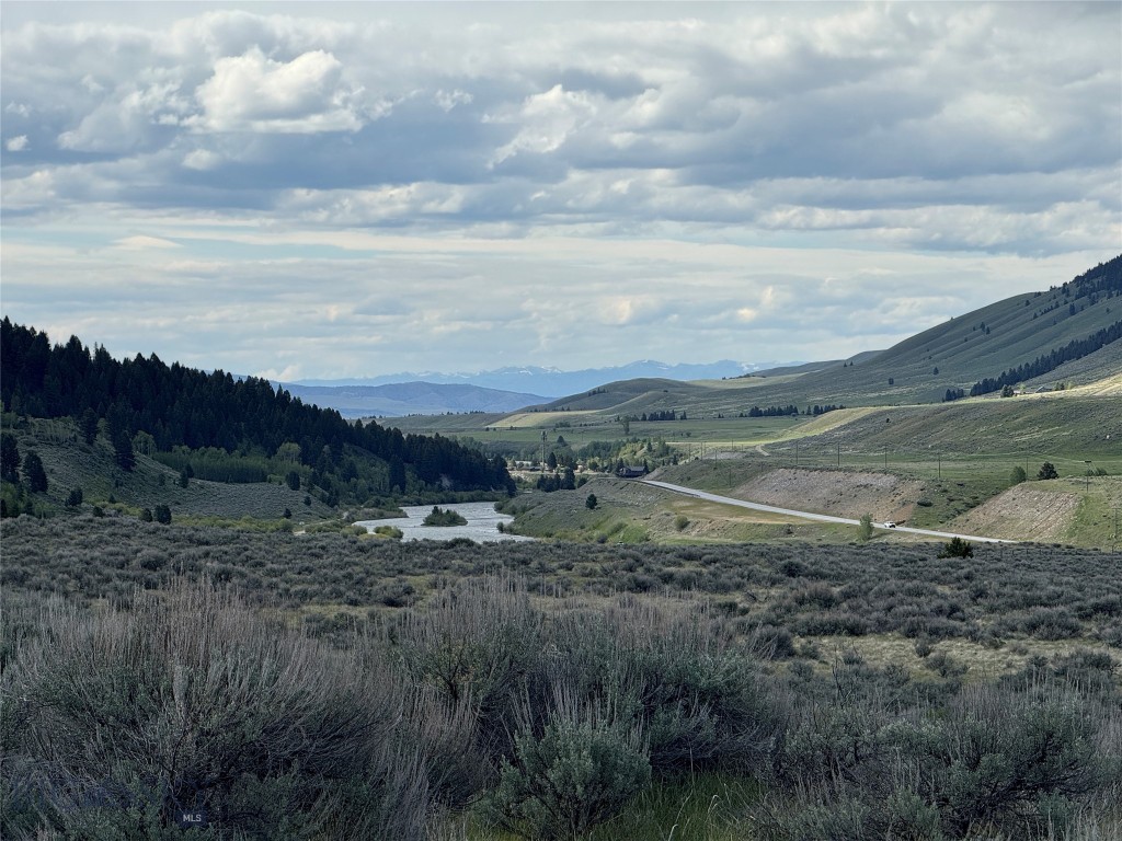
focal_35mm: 120
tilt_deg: -1.3
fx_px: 3890
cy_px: 420
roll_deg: -0.3
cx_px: 561
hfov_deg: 16.4
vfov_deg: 12.3
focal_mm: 15.66
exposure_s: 1/2083
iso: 50
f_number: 2.8
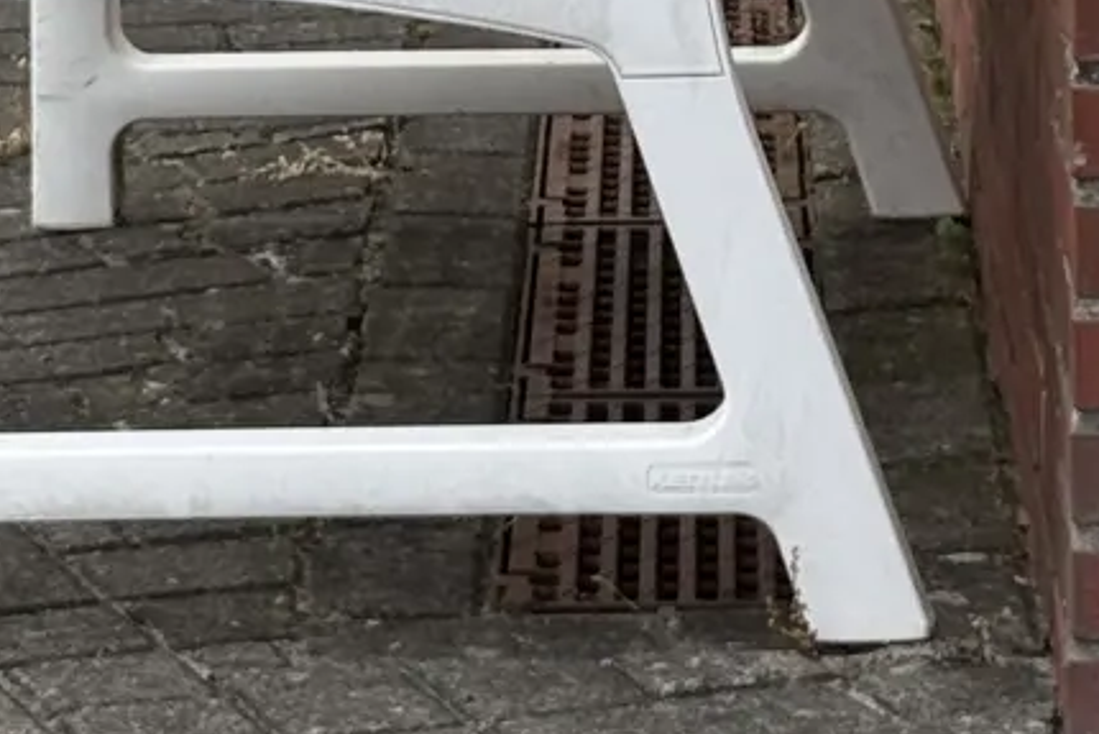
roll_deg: -1.2
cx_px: 634
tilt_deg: -9.2
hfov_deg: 9.2
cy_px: -171
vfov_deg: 6.1
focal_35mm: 223
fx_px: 6810
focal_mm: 6.76
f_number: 1.78
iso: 64
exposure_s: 1/615
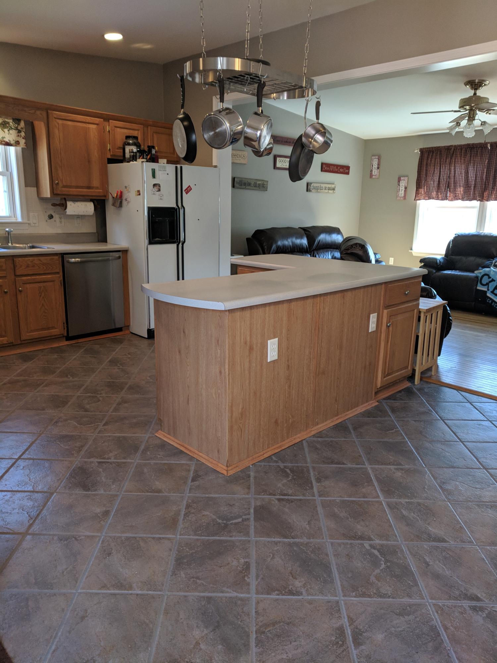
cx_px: 248
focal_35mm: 26
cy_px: 332
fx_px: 498
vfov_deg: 67.3
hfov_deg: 53.1
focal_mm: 4.67
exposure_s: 1/120
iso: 292
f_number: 2
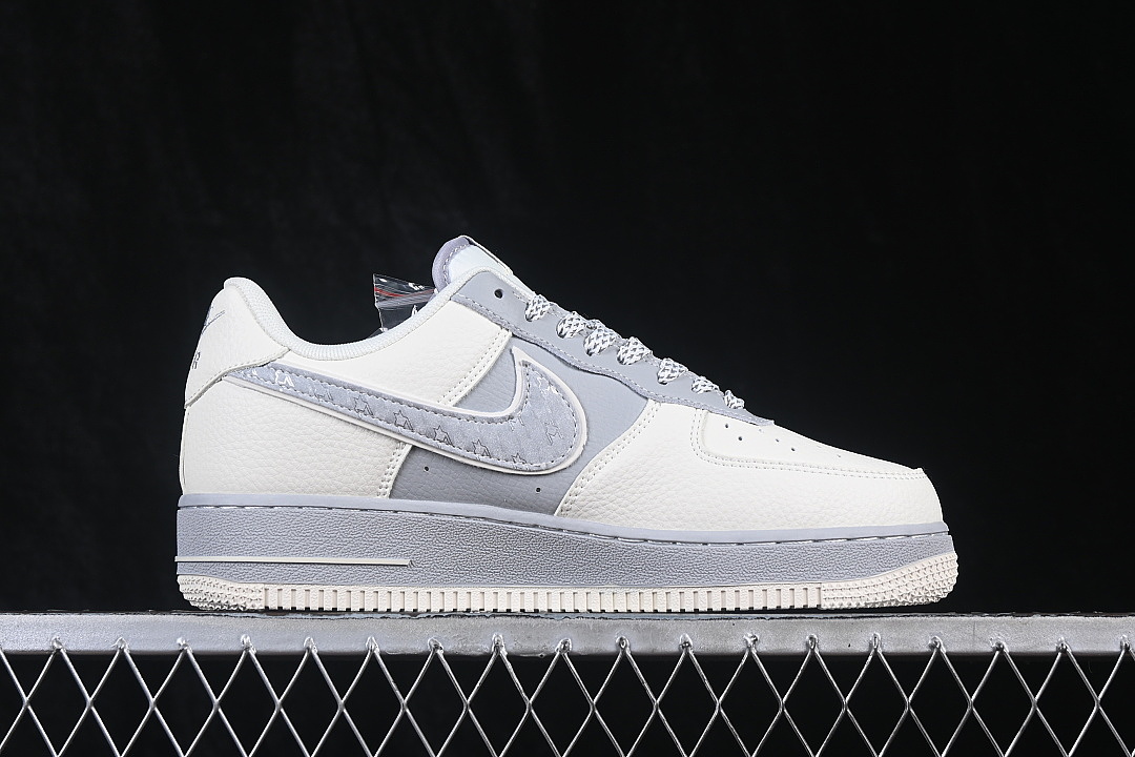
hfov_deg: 27.0
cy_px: 378
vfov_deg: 18.2
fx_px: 2364
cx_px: 568
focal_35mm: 75
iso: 160
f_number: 8
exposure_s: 1/80
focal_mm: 50
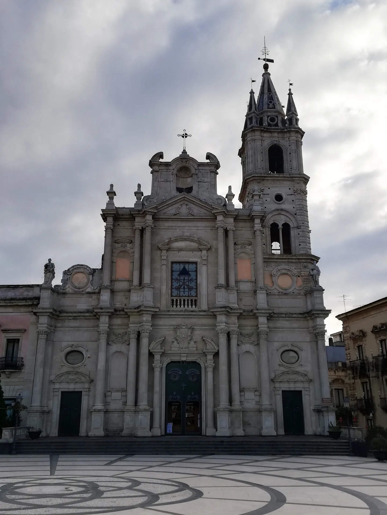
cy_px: 258
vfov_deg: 58.4
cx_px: 194
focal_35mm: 31
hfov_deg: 45.4
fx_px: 462
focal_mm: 3.81
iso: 50
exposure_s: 1/1309
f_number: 2.2
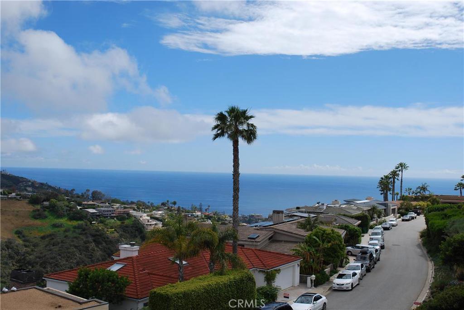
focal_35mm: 40
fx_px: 523
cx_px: 232
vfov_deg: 33.1
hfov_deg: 47.9
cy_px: 155
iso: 125
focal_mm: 27
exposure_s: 1/250
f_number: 10
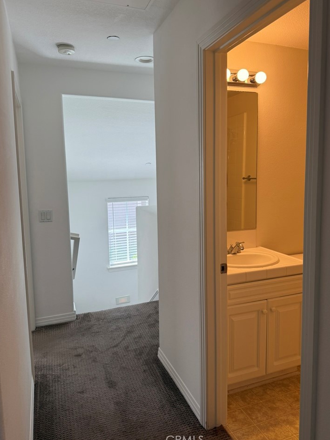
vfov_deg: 67.2
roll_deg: +0.0
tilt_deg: -5.6
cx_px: 171
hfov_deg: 53.1
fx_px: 330
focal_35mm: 26
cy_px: 208
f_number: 1.78
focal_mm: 6.76
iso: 100
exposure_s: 1/228
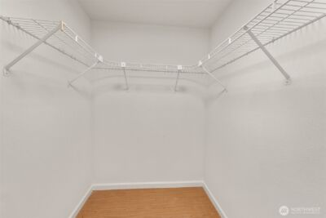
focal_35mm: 14
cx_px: 163
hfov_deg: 104.2
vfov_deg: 81.3
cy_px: 109
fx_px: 127
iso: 320
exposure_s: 1/100
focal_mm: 14
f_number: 7.1
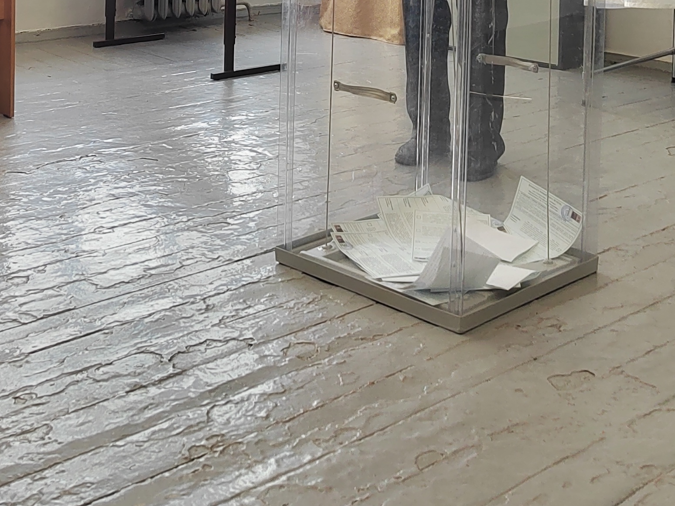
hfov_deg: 33.1
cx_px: 272
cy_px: -112
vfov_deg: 23.0
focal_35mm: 58
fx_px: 1131
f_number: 1.9
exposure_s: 1/100
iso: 475
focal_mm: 5.52
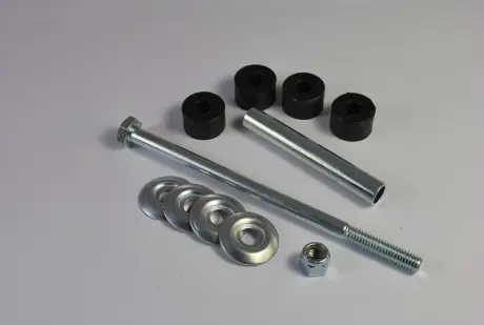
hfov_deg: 38.8
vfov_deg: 26.6
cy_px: 162
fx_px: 687
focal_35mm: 51
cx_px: 242
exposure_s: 1/30
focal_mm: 34
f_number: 9
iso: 100
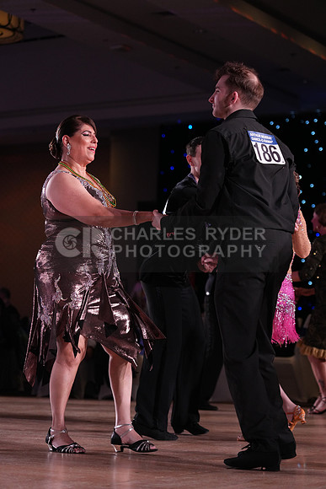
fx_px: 1262
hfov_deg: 14.7
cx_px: 163
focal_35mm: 93
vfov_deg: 21.9
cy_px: 244
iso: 2000
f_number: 4
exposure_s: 1/400
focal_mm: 93
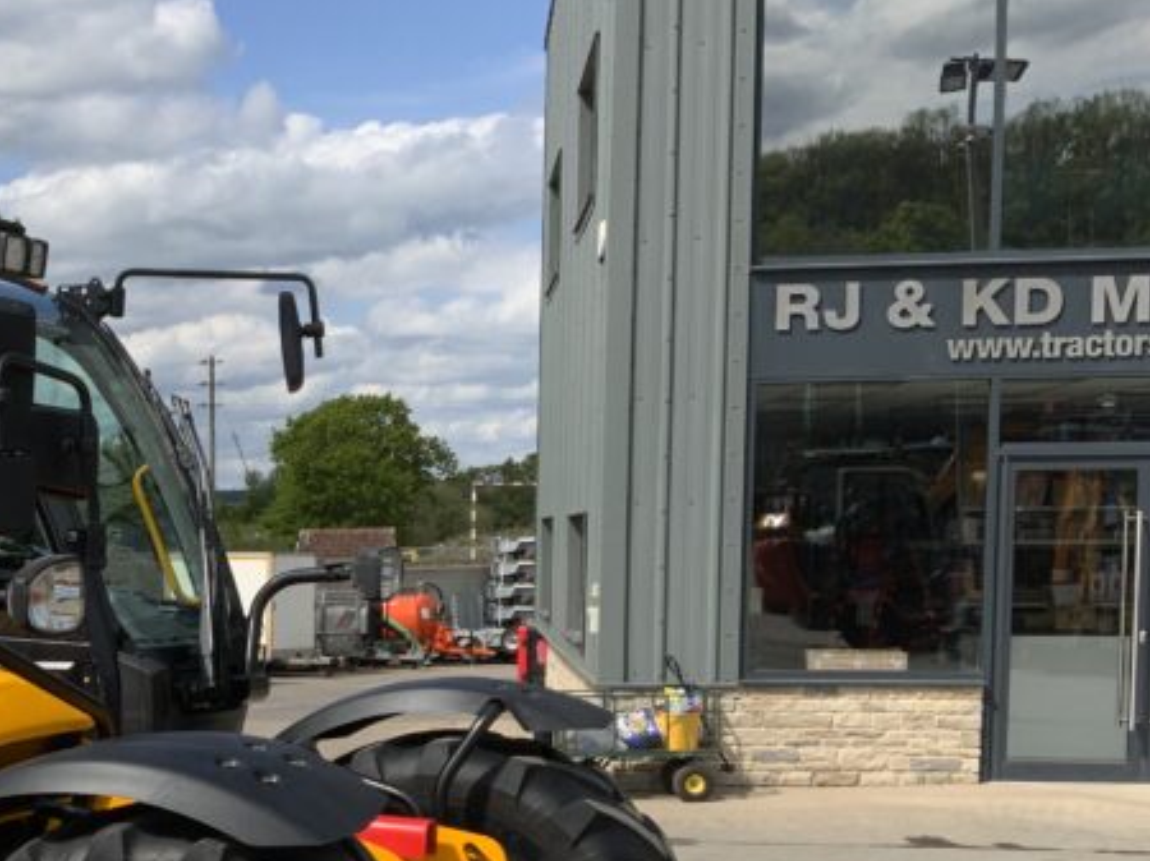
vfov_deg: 21.8
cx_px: -31
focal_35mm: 66
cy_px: 751
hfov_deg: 27.5
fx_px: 2191
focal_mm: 3
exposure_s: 1/2227
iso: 16
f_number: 1.8
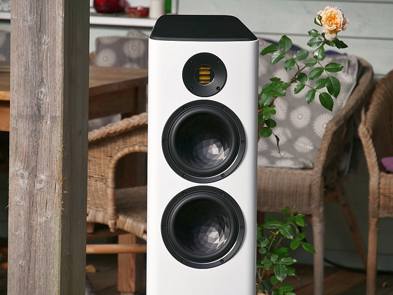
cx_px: 196
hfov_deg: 9.1
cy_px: 148
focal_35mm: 218
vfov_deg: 6.8
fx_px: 2476
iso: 200
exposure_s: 1/640
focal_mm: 109
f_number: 6.3
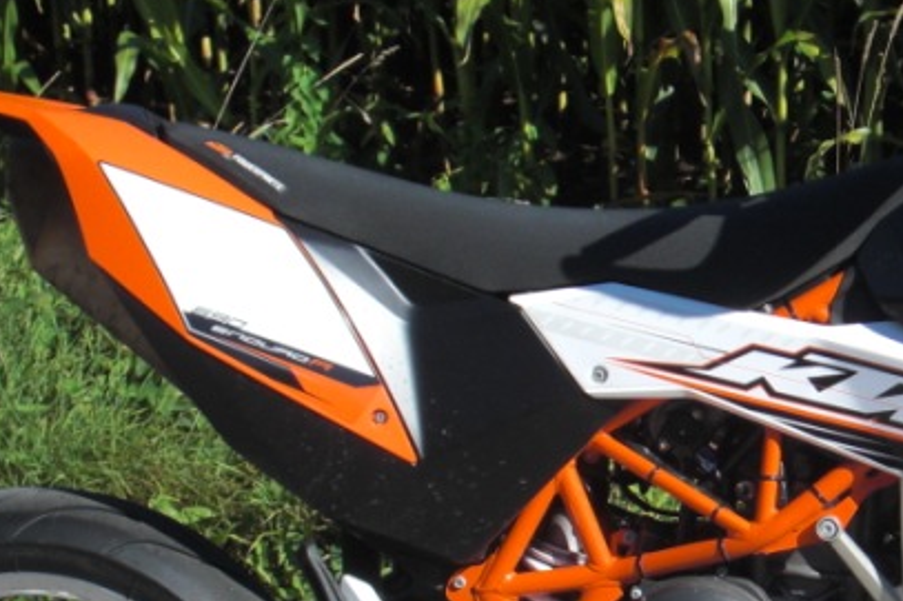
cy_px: 588
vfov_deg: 9.5
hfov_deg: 14.2
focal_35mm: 144
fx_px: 3610
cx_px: 730
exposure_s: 1/800
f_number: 3.6
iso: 50
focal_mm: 9.8
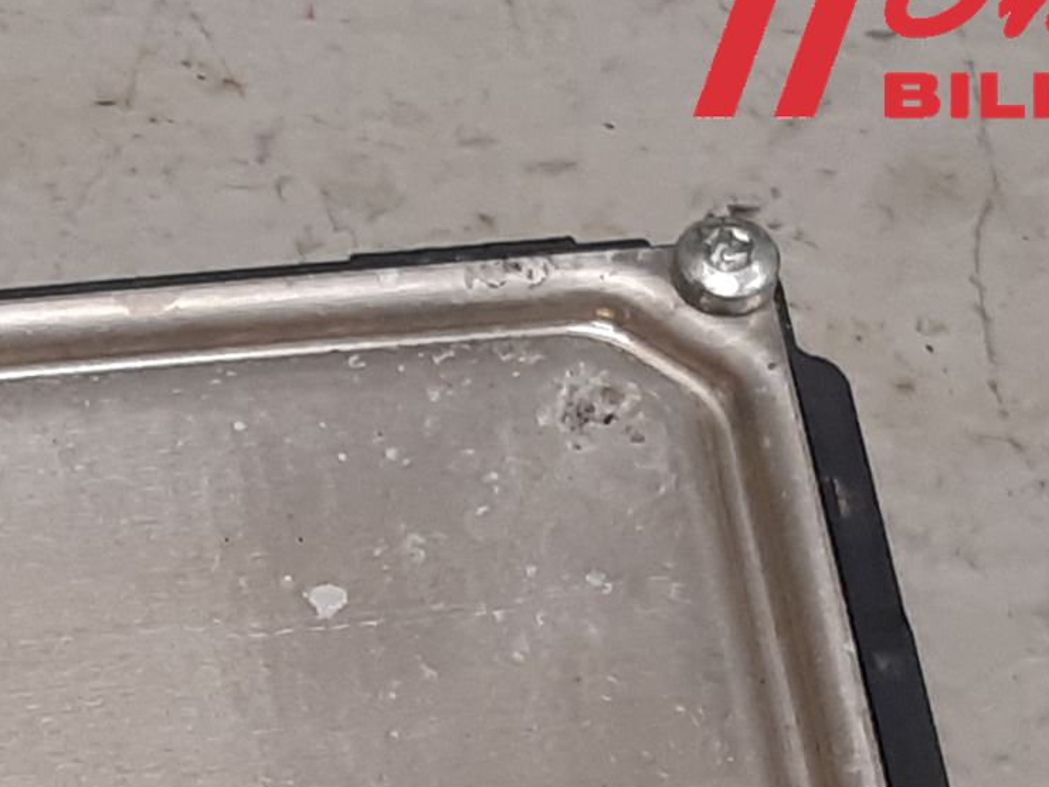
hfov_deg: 26.2
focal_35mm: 72
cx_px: 112
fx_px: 2182
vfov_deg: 19.2
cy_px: 967
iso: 100
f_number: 1.7
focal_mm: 3.93
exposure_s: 1/50
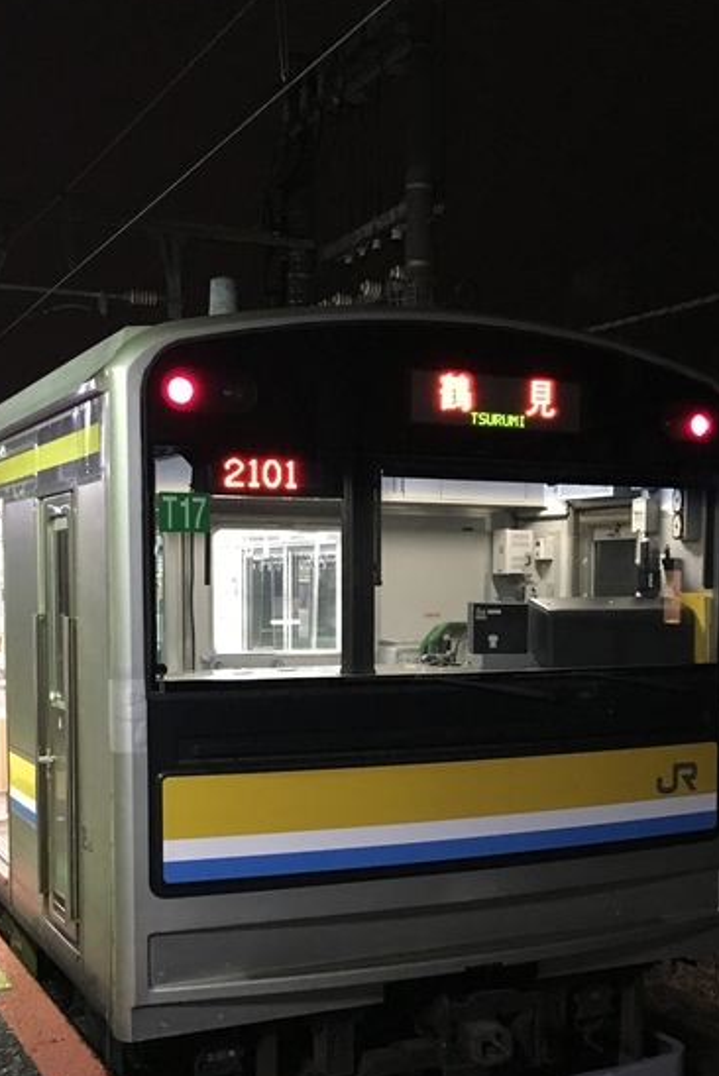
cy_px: 695
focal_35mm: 44
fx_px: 1316
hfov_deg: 30.5
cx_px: 375
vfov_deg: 44.0
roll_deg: +0.9
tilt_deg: -3.9
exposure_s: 1/15
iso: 250
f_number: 2.2
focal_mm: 4.15
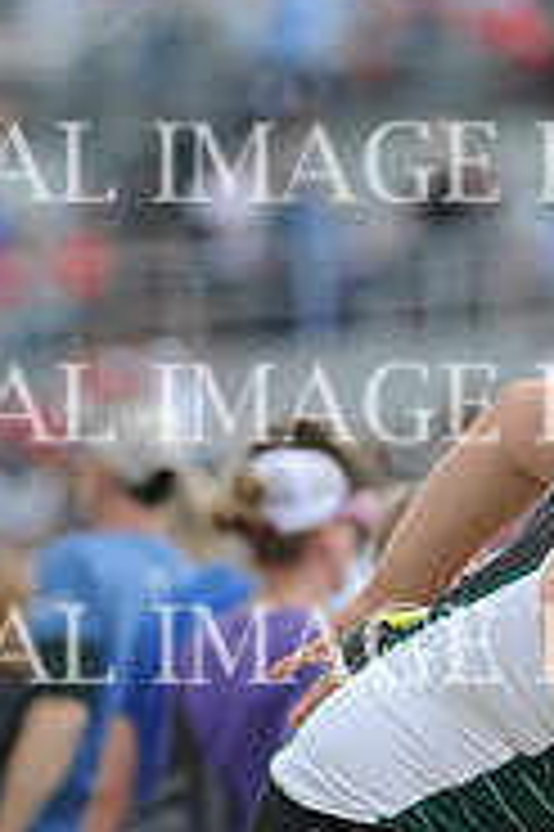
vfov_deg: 2.0
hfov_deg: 1.3
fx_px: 23911
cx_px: 504
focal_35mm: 1034
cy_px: 522
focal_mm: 330
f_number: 5
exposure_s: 1/2000
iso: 900
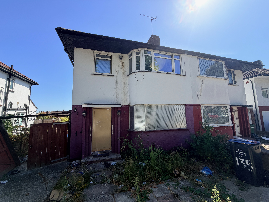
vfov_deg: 85.7
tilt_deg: +6.7
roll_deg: +1.4
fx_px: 109
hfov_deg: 102.1
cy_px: 101
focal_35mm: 14
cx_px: 134
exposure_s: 1/770
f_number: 2.2
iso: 32
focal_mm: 2.22
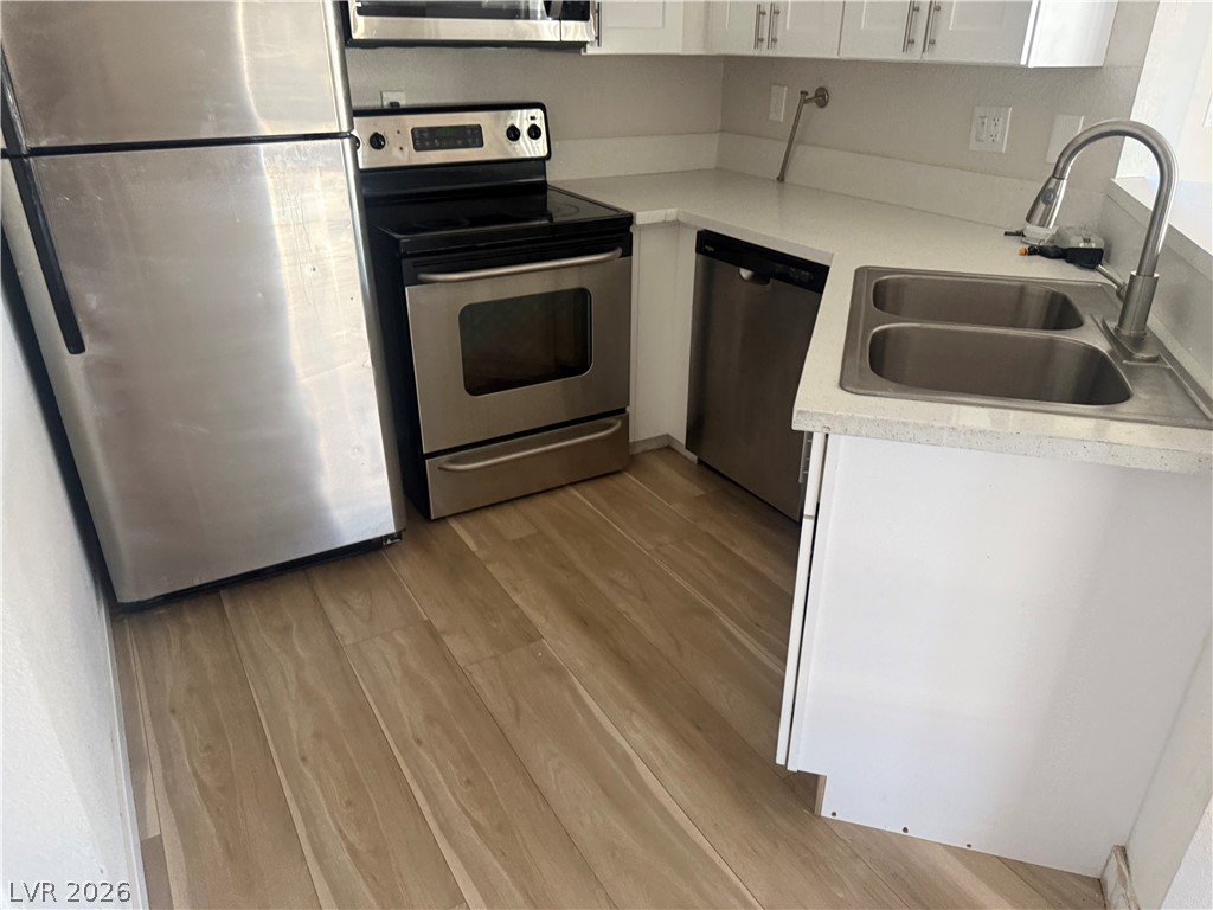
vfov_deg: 56.8
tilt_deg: -26.5
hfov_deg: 71.6
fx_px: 841
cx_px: 606
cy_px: 455
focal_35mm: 24
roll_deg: -0.7
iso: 400
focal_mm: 6.76
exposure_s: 1/60
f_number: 1.78
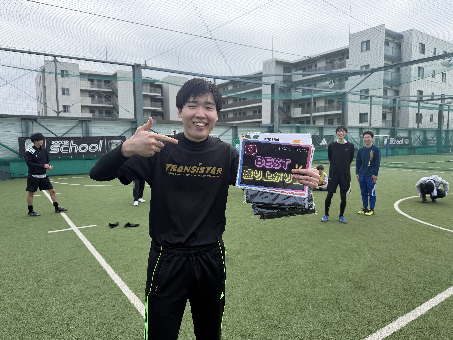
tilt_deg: -4.5
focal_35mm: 24
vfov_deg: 56.8
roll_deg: +1.7
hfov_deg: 71.6
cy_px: 170
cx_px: 226
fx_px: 314
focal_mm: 6.76
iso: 80
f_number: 1.78
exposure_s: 1/1653
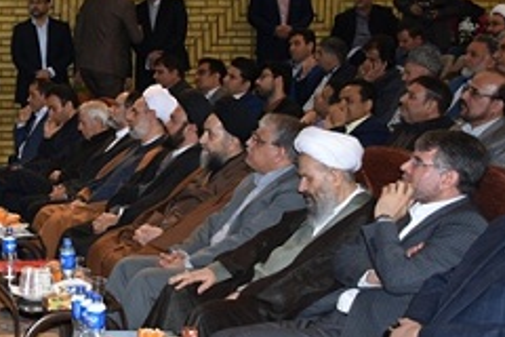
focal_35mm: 86
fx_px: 1210
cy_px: 131
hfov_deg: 22.1
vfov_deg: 15.8
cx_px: -76
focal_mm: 23
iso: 400
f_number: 4
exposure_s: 1/60
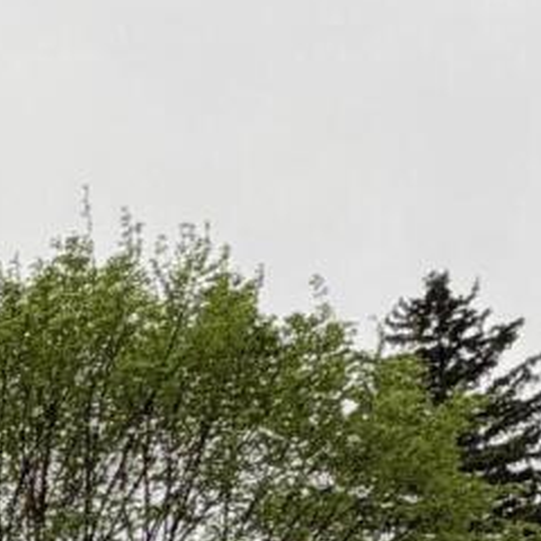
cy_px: 836
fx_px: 1821
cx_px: -706
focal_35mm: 103
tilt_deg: +7.4
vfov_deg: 15.5
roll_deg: +1.3
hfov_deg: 13.2
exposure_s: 1/121
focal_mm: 2.22
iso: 80
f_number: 2.2
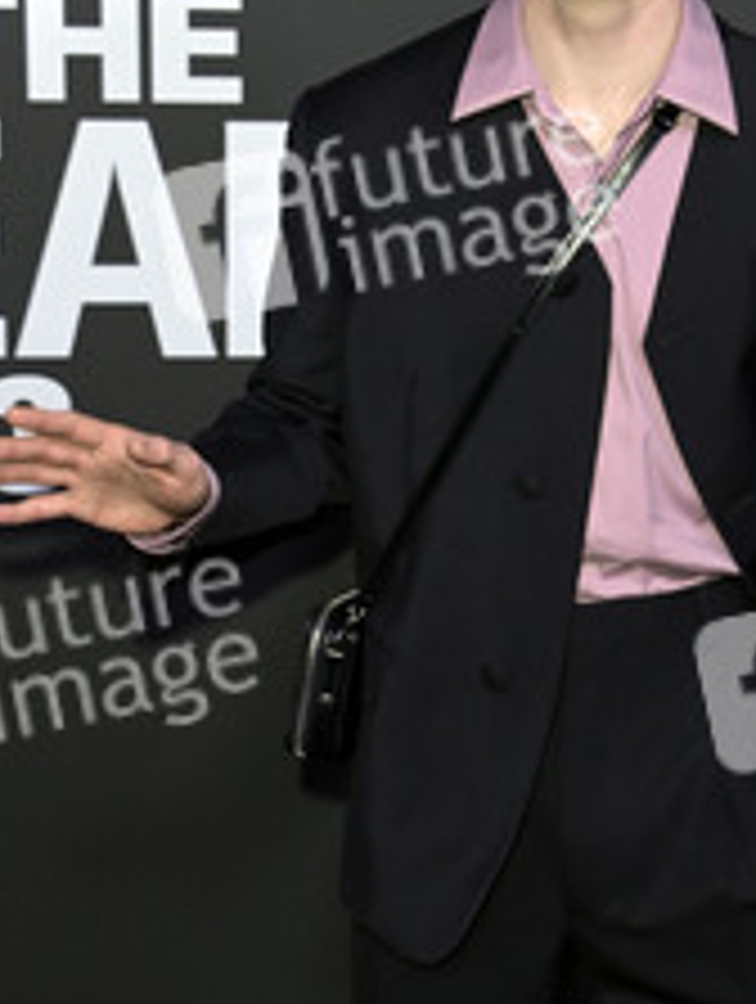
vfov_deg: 22.7
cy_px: 441
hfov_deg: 17.2
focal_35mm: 86
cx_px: 518
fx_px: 2497
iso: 1000
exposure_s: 1/250
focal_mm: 50
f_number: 5.6
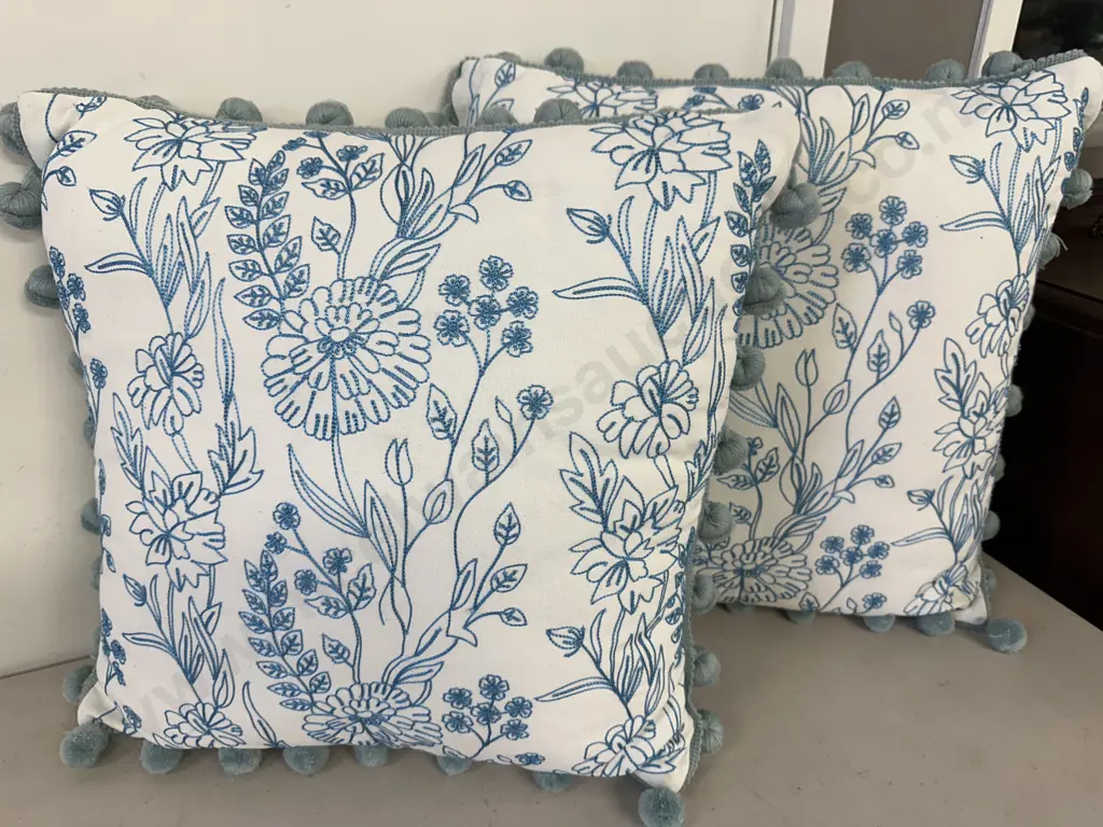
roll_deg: +0.4
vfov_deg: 56.8
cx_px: 552
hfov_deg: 71.6
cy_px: 414
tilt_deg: -27.6
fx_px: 765
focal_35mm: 24
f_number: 1.78
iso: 100
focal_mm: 6.86
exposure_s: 1/100
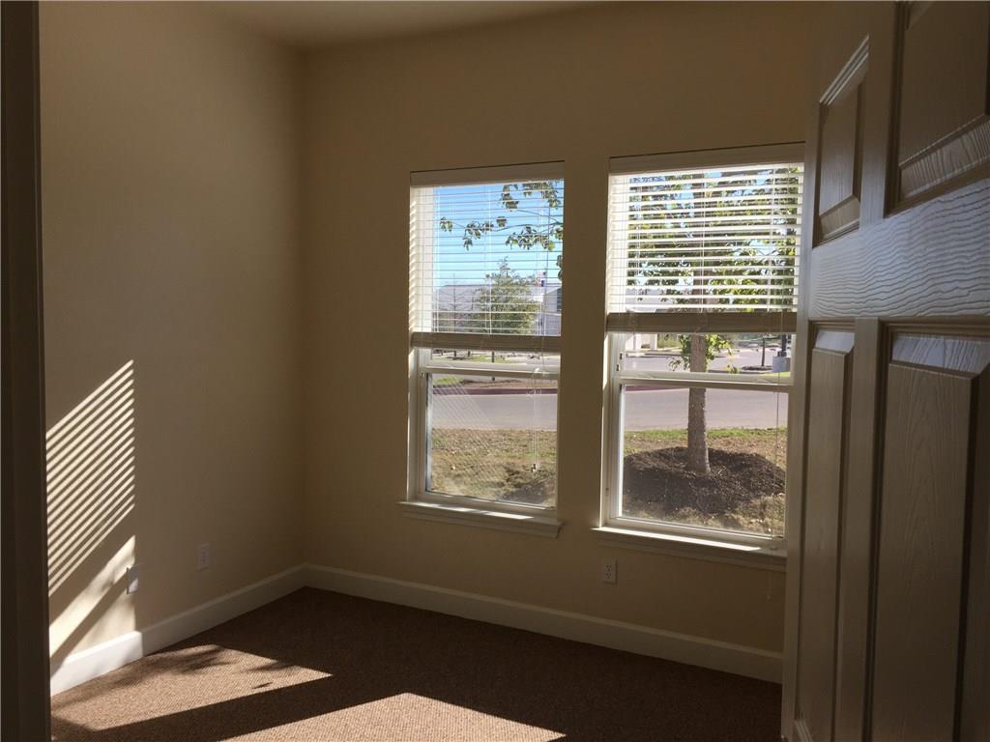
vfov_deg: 48.2
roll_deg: -2.0
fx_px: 829
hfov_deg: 61.7
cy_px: 371
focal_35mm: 29
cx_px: 495
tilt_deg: -5.4
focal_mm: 4.15
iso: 32
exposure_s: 1/719
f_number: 2.2
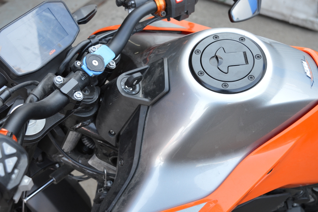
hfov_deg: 46.4
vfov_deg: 31.8
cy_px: 106
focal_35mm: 42
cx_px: 159
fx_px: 371
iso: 400
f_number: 5
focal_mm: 28
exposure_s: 1/100
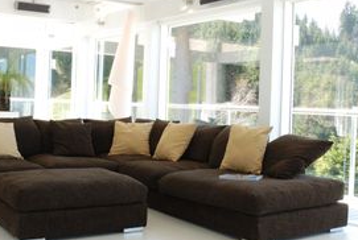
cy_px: 106
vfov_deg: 26.6
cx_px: 193
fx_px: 508
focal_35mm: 51
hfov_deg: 38.8
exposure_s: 1/25
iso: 400
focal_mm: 18
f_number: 13
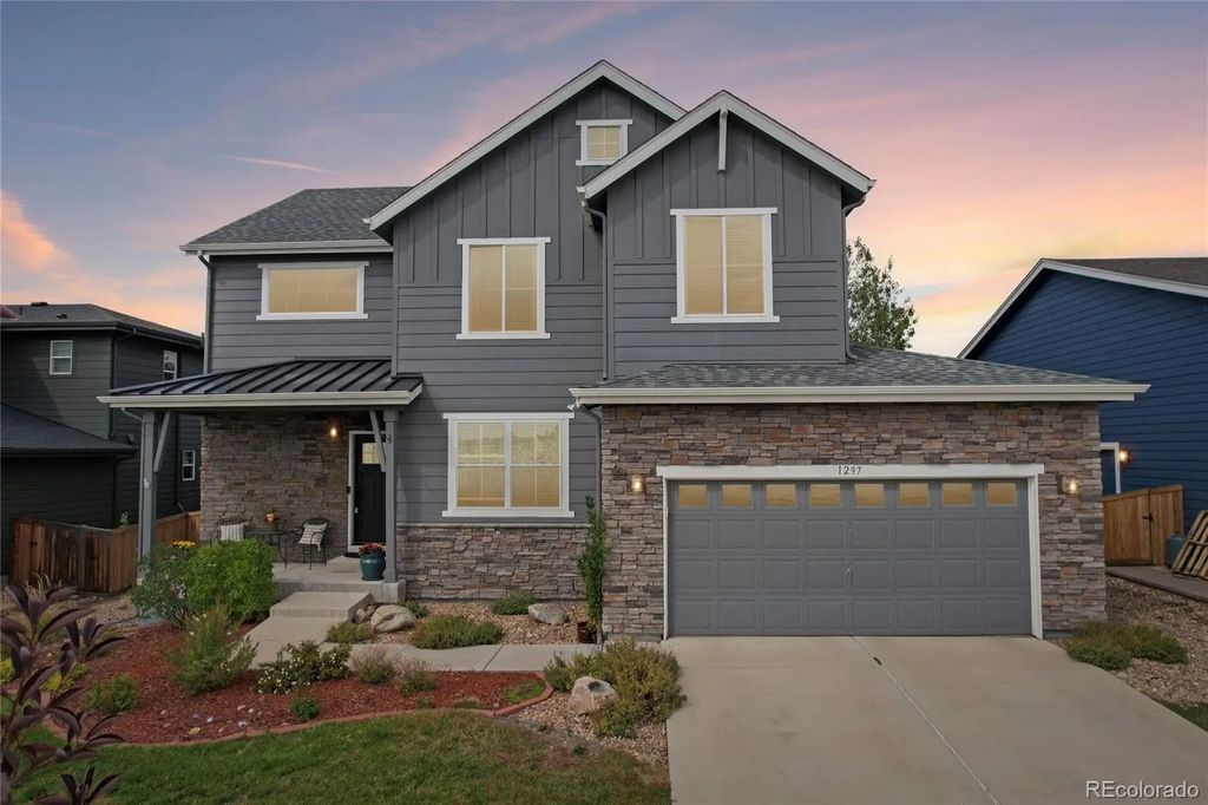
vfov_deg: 57.2
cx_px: 604
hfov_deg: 78.6
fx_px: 738
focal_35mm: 22
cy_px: 402
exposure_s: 1/500
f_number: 2.8
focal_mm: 8.4
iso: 130
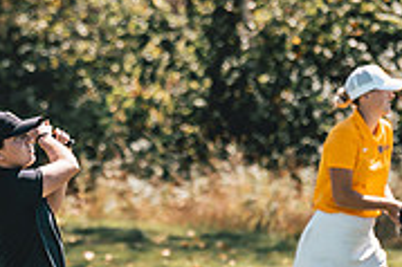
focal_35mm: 609
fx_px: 6794
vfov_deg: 2.3
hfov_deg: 3.4
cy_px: 286
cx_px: 87
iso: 400
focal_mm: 150
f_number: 2.8
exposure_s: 1/5000
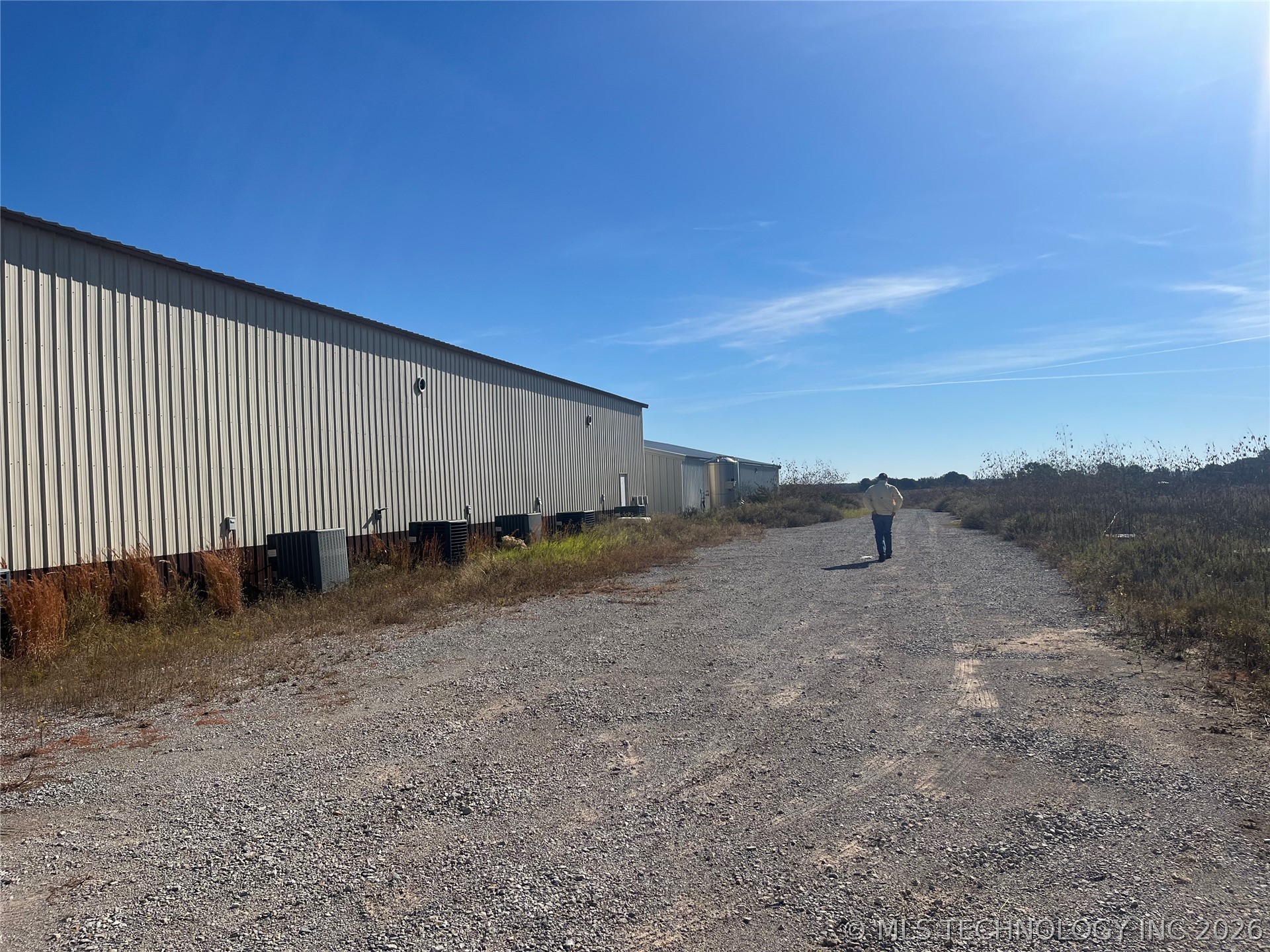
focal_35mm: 26
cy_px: 476
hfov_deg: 67.3
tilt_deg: -0.2
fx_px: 954
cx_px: 635
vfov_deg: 53.1
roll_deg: +1.7
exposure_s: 1/7353
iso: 50
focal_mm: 5.1
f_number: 1.6
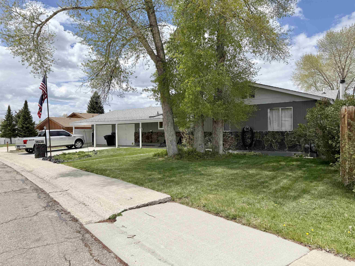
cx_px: 178
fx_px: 246
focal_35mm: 24
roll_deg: +0.5
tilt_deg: -0.4
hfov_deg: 71.6
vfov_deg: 56.8
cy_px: 133
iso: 80
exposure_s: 1/6711
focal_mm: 6.76
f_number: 1.78
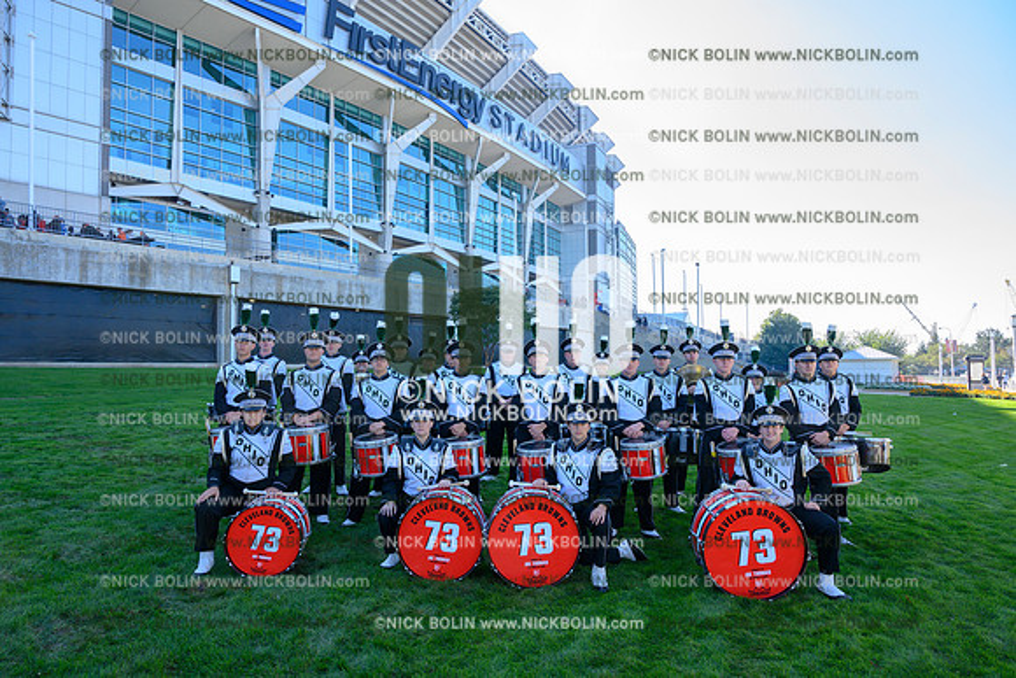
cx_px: 508
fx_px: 677
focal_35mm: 24
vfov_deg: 53.2
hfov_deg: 73.7
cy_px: 339
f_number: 8
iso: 800
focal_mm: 24
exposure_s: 1/320
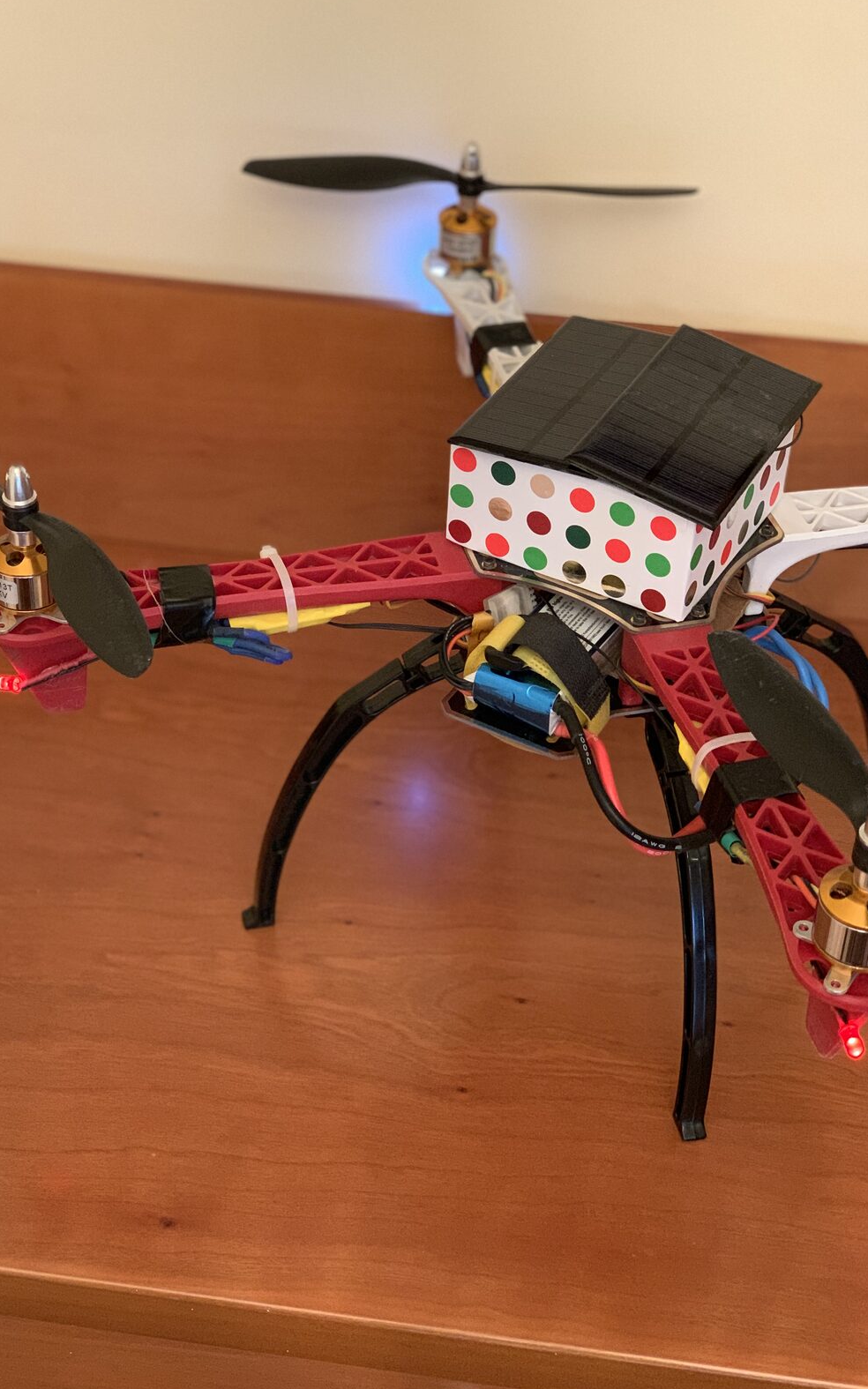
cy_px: 694
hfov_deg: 23.1
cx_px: 386
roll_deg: -2.8
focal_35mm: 56
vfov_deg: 36.3
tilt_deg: -38.0
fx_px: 2120
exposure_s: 1/50
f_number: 2.4
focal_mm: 6
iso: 400
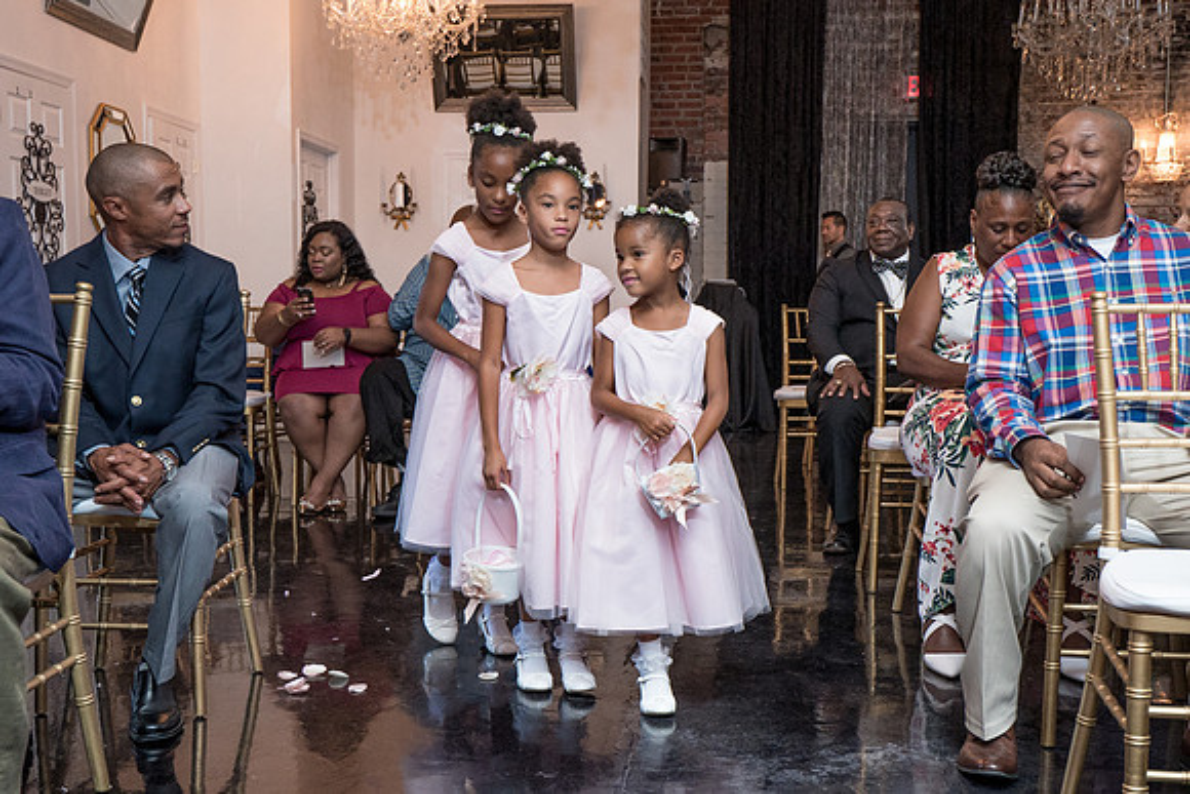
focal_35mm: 44
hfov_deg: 44.3
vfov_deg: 30.4
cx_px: 589
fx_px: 1460
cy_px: 442
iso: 2000
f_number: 4
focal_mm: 28
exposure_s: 1/200
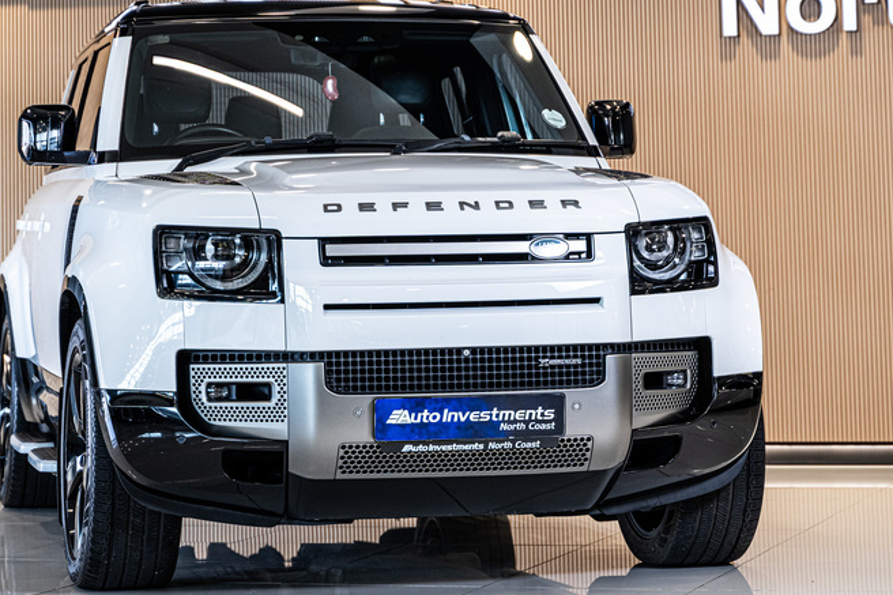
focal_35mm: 117
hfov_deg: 17.5
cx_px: 398
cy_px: 267
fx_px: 2901
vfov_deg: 11.7
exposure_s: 1/125
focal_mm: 75
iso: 500
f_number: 3.2
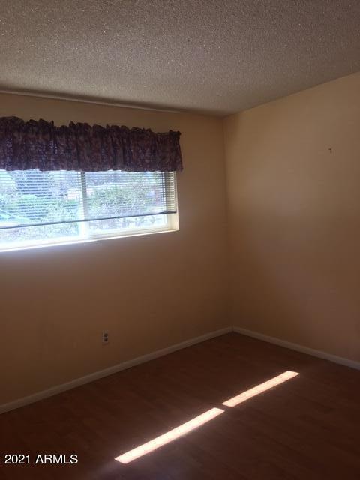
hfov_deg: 48.2
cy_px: 240
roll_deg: +3.1
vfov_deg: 61.7
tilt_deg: -4.5
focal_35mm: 29
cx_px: 180
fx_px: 402
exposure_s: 1/60
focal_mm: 4.15
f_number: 2.2
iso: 25
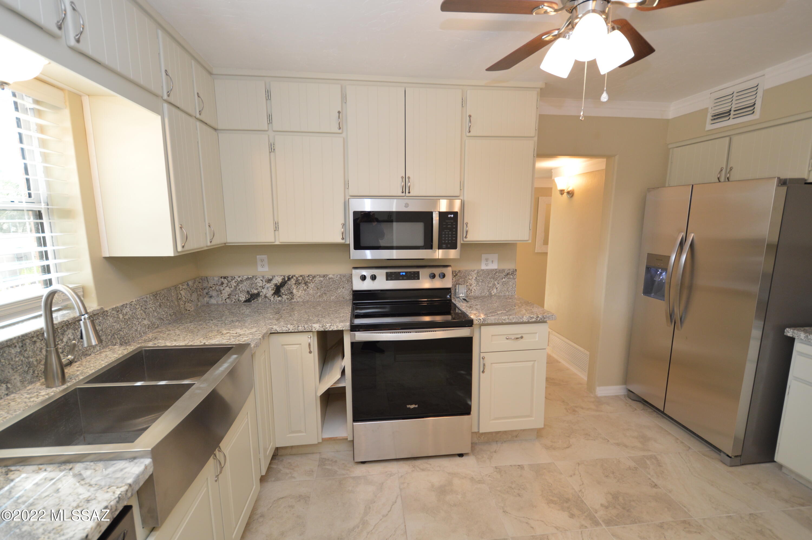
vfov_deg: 77.2
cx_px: 406
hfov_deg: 100.4
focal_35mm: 15
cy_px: 270
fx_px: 338
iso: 400
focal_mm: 10
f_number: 4
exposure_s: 1/60
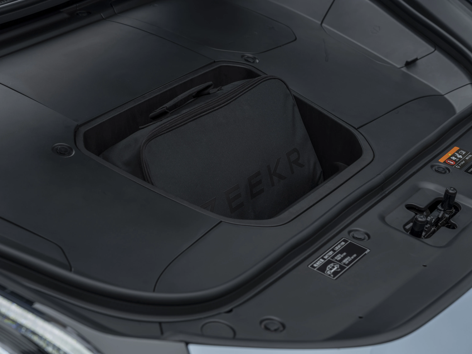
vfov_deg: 17.0
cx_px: 236
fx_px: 1186
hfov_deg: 22.5
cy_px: 177
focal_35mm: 87
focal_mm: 110
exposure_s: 1/2
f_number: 8
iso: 100
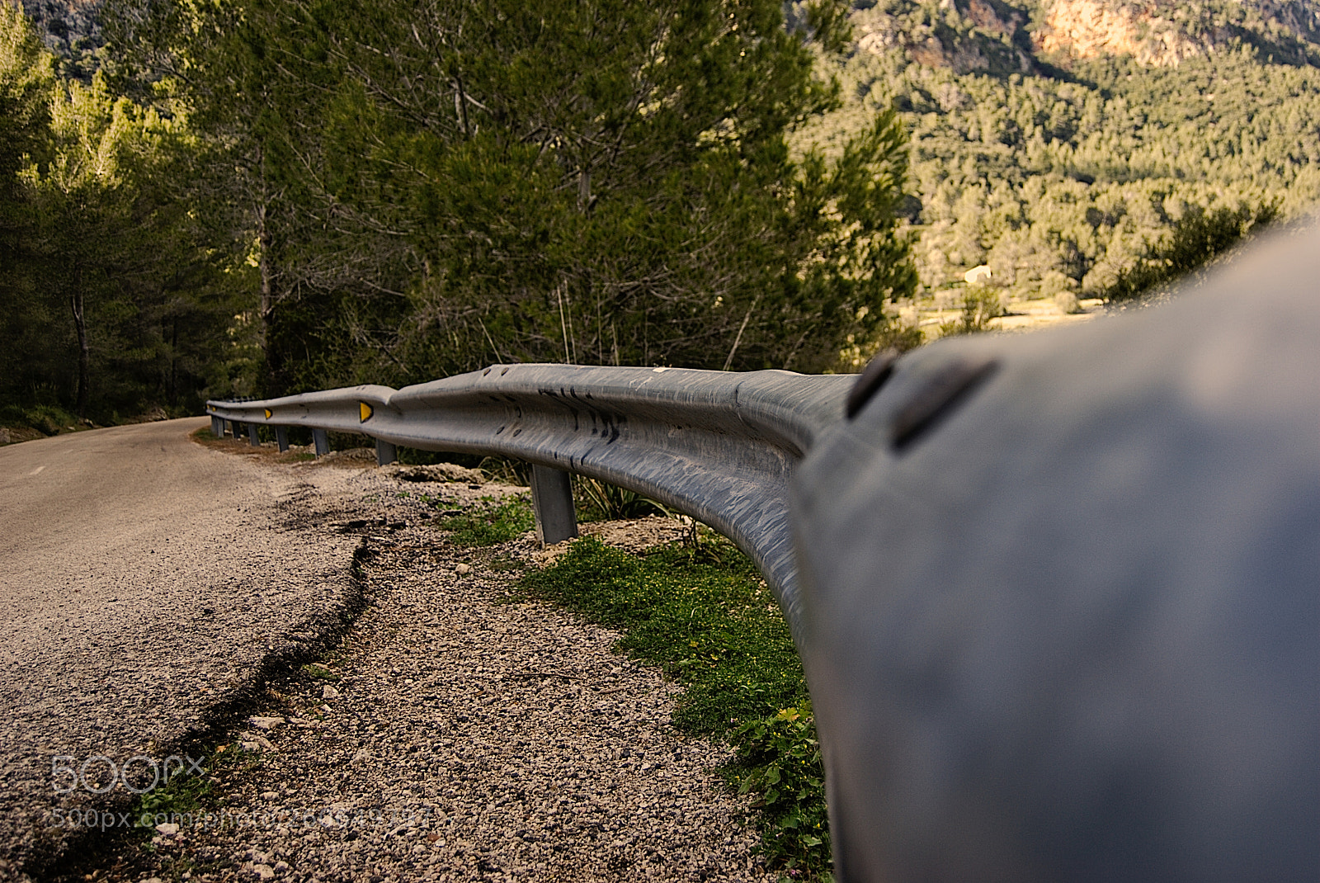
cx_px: 660
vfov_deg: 36.9
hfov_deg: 53.1
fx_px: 1321
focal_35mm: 36
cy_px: 442
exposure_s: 1/160
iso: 100
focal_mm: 24
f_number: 4
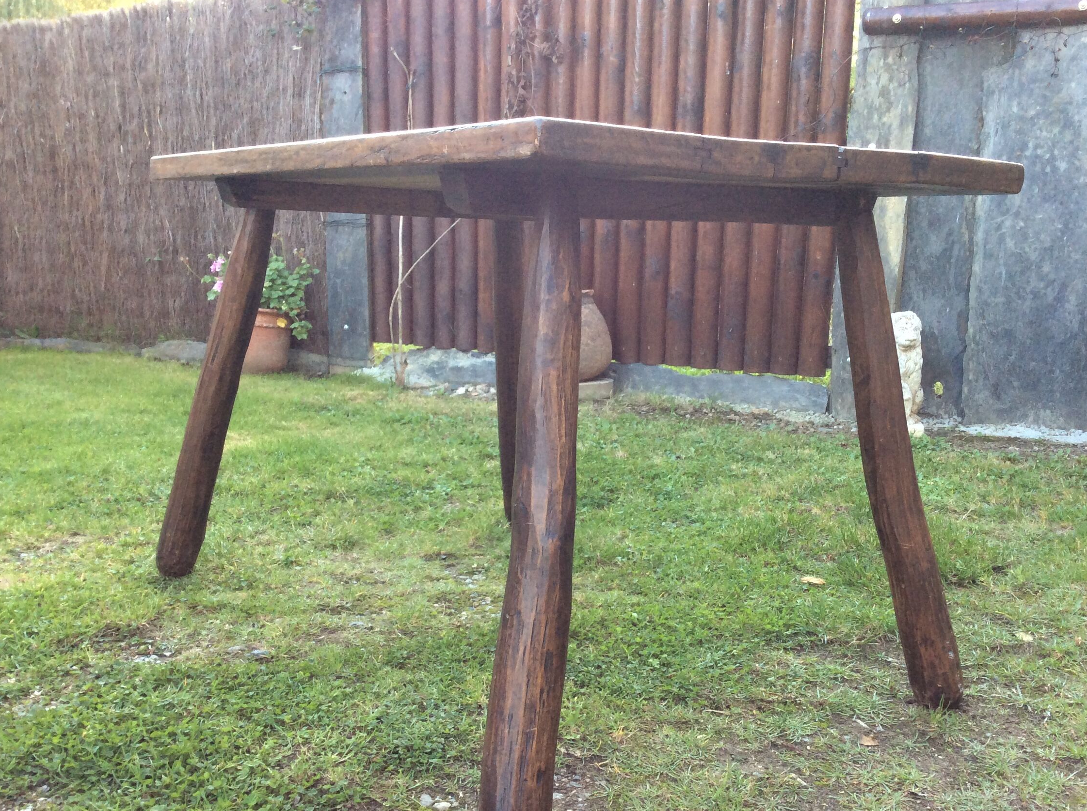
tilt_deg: -13.4
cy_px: 467
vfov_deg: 38.5
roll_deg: -0.5
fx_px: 1160
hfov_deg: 50.2
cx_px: 584
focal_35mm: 37
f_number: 2.4
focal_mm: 3.3
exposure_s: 1/100
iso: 50
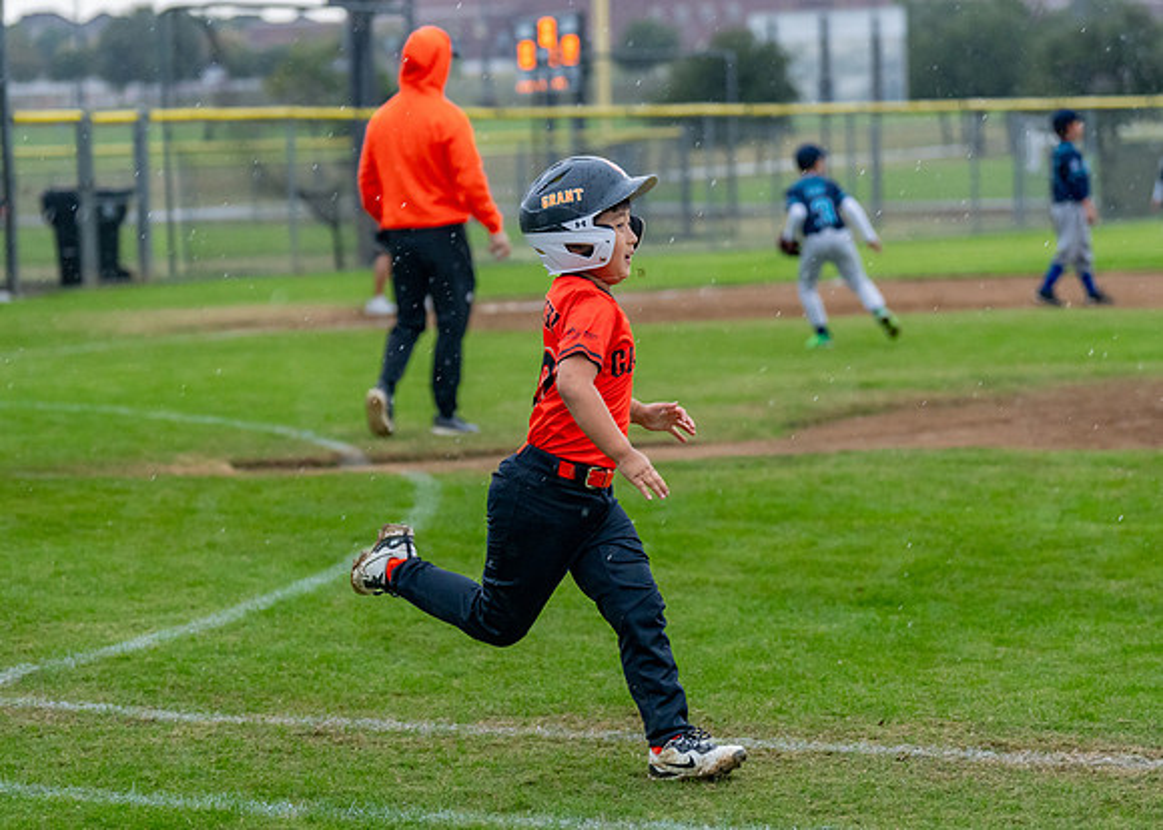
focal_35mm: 117
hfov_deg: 17.1
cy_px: 440
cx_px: 565
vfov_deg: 12.2
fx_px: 3878
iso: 1600
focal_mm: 88
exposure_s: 1/1000
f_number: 2.8
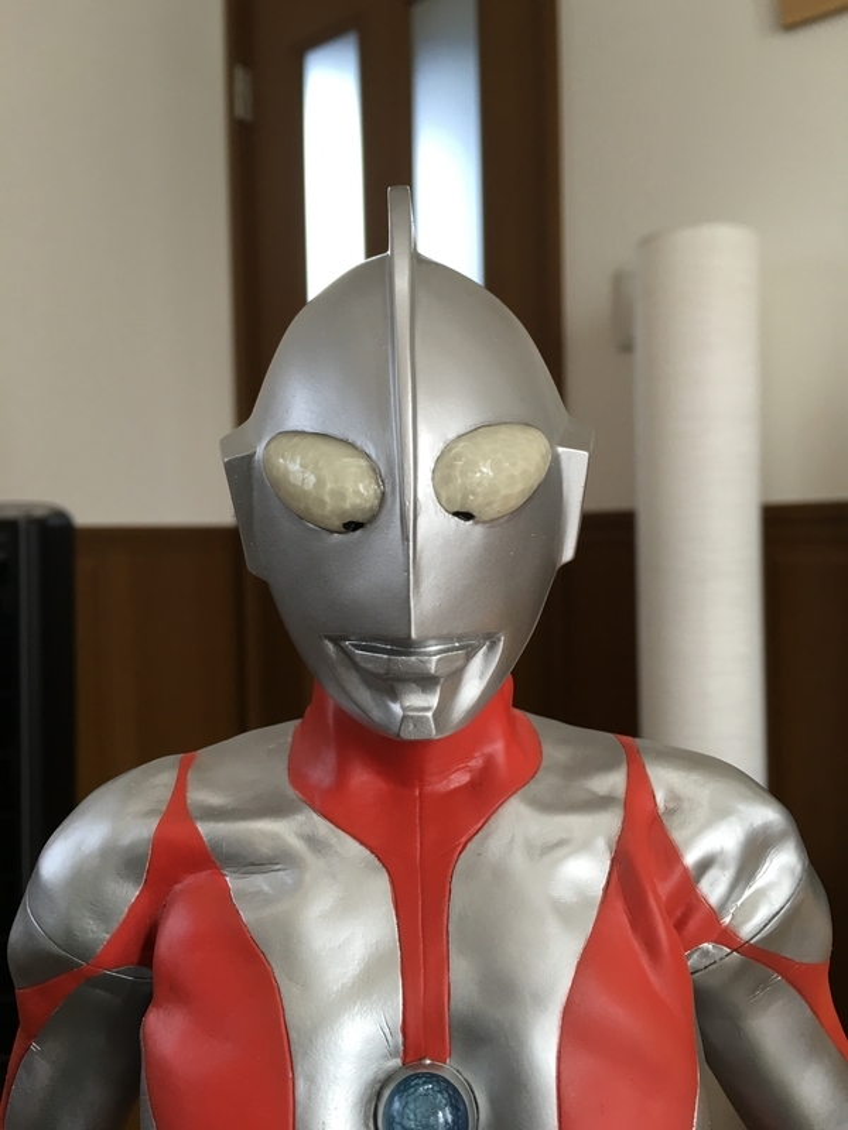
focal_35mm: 29
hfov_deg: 48.2
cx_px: 424
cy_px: 565
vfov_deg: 61.7
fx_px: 947
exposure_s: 1/30
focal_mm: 4.15
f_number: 2.2
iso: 32
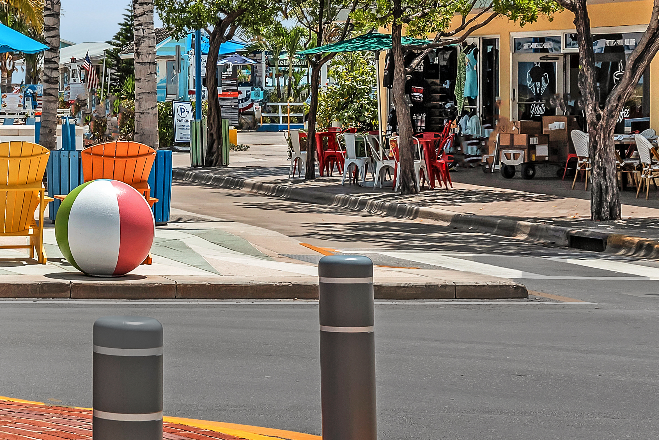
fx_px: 2087
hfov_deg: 16.4
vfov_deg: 12.0
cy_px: 102
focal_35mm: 114
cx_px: -322
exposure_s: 1/800
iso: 200
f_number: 8
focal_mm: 31
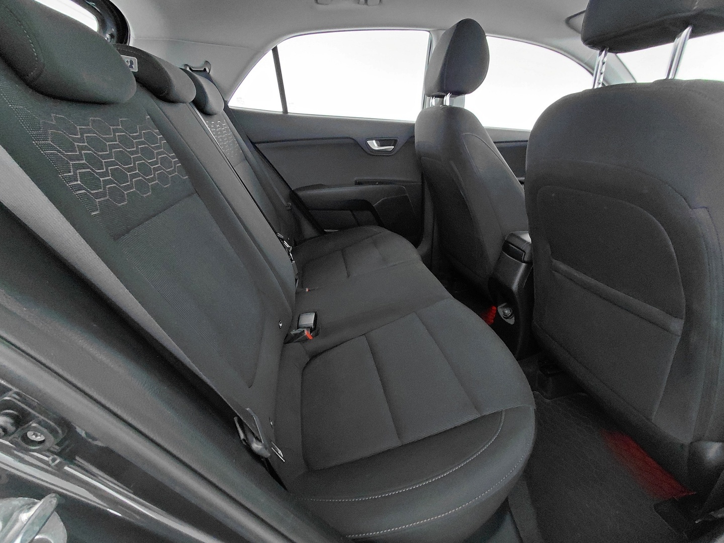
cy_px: 272
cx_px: 362
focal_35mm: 16
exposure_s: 1/25
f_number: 2.2
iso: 640
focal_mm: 1.64
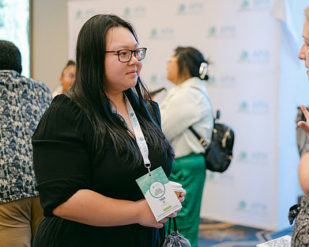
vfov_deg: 21.5
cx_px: 220
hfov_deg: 26.5
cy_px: 124
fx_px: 649
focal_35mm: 71
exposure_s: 1/125
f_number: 2
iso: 200
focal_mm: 50
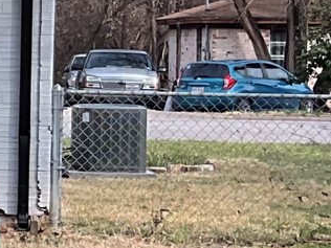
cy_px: 96
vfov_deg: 7.9
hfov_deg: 8.6
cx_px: -701
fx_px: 1798
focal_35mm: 188
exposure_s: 1/333
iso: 25
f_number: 1.8
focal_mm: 3
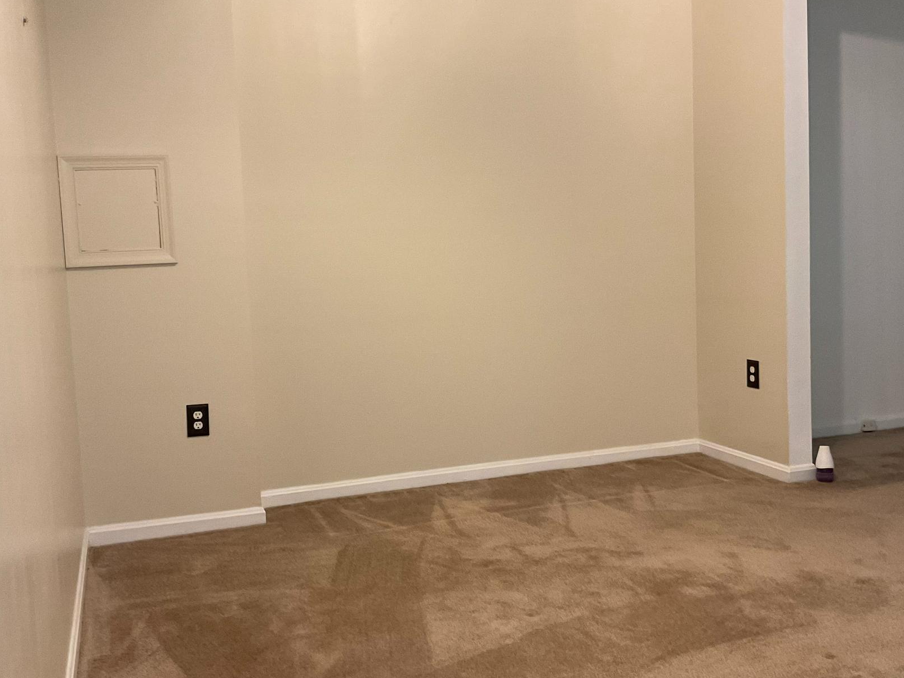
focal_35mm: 37
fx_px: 966
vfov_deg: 38.6
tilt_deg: -4.5
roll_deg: +2.1
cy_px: 310
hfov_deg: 50.1
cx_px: 449
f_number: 1.8
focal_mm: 3
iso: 160
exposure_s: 1/60
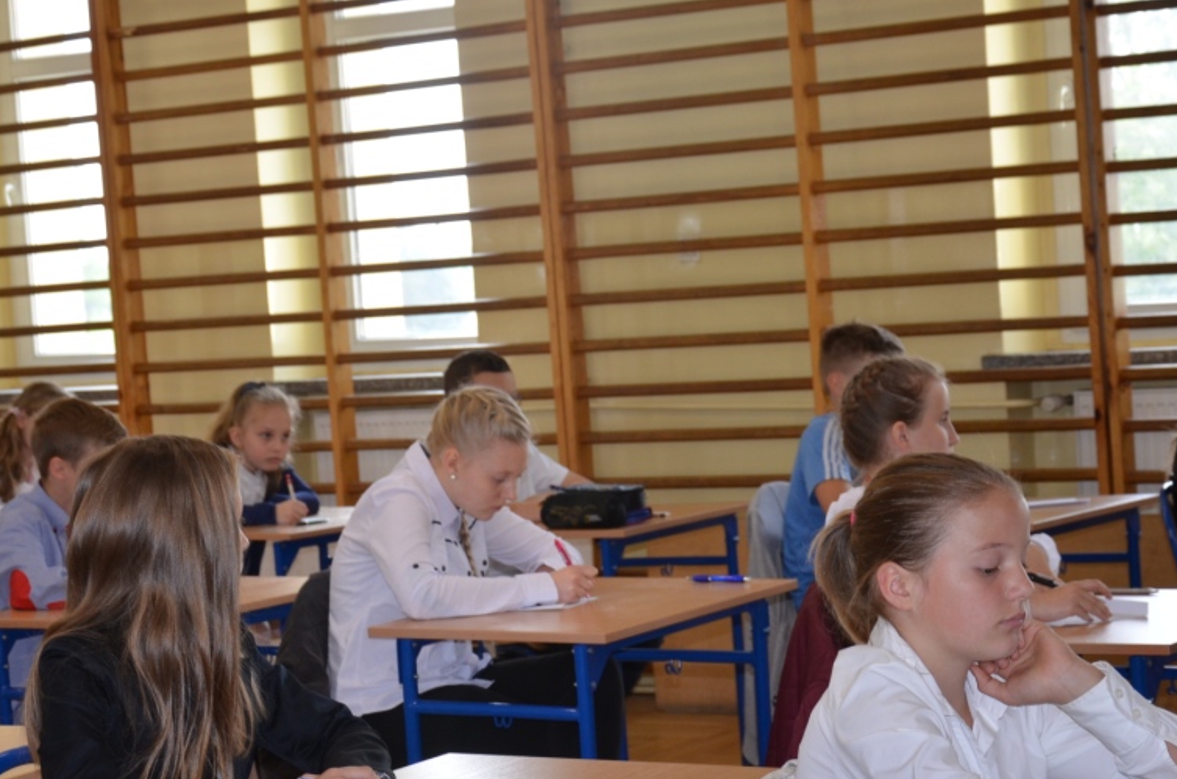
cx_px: 426
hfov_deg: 22.2
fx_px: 2990
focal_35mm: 92
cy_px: 445
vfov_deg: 14.8
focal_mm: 45
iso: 400
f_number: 4.8
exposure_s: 1/80
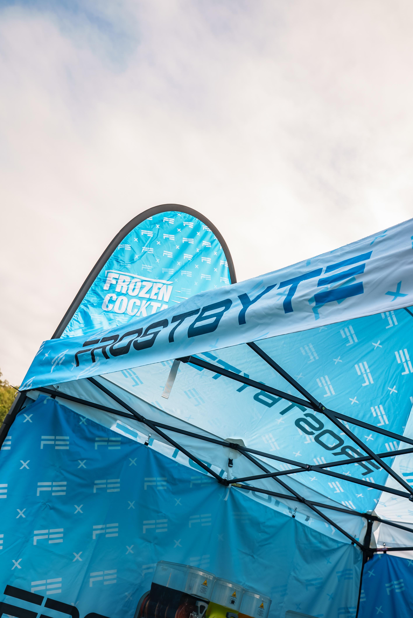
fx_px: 601
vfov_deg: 54.4
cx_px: 206
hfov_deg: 37.9
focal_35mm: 35
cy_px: 309
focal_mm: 35
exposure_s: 1/100
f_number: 6.3
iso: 200
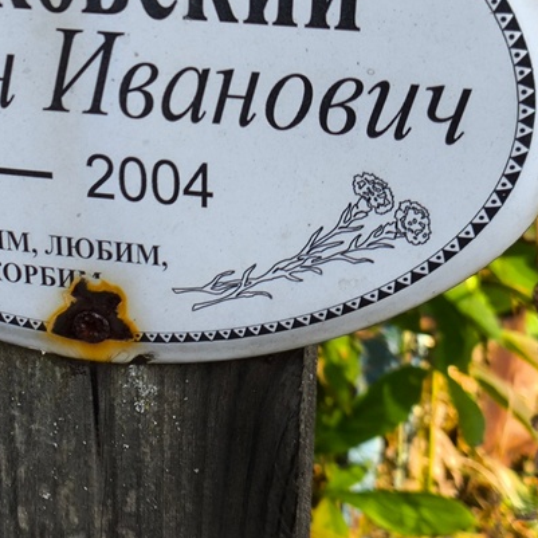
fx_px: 1547
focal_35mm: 88
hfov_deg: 19.3
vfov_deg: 19.7
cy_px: 197
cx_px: 23
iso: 50
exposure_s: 1/200
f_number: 1.7
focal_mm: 4.71
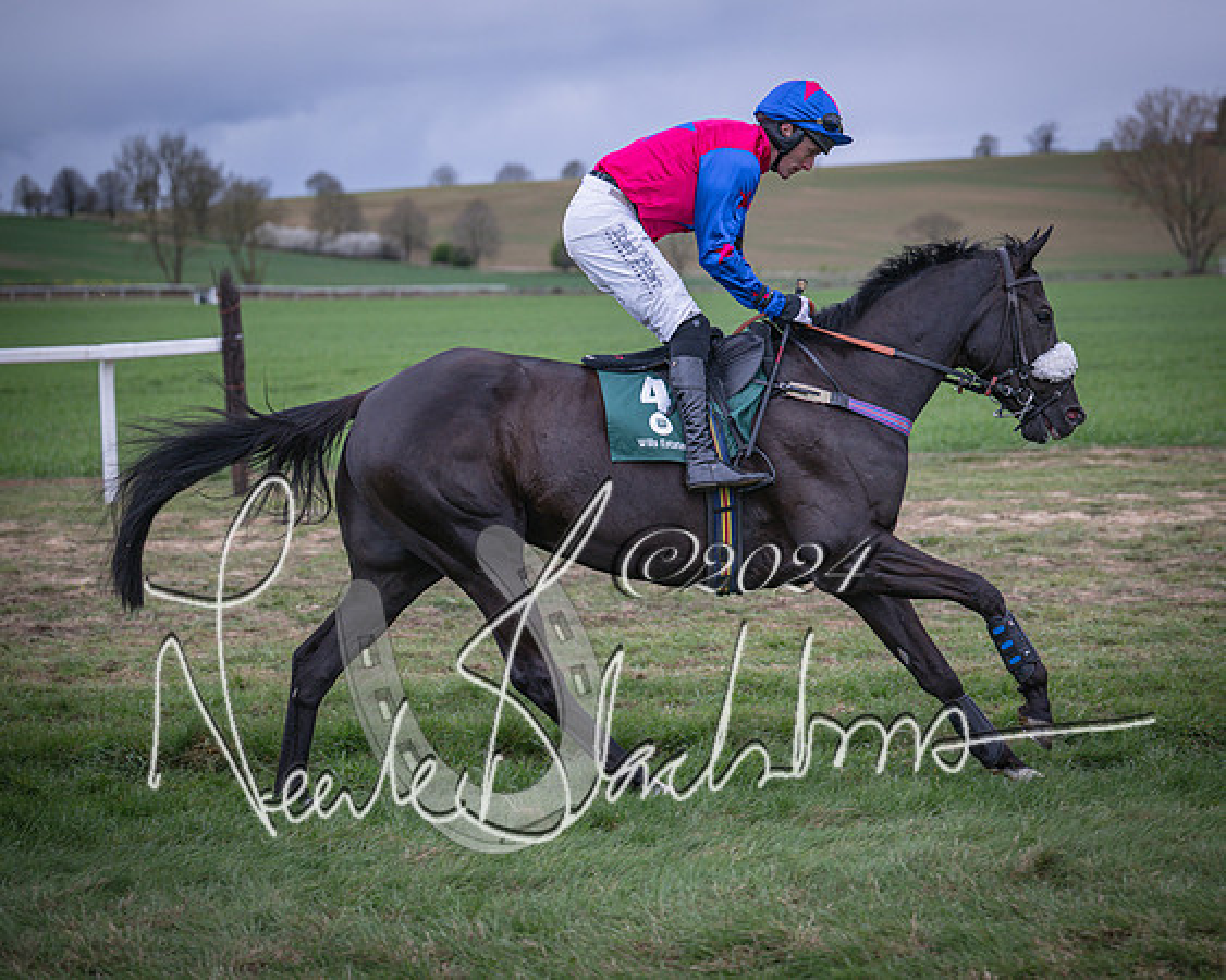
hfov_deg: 21.6
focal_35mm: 89
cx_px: 681
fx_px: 3215
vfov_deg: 17.3
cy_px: 486
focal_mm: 78
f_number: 3.2
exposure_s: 1/1600
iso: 400
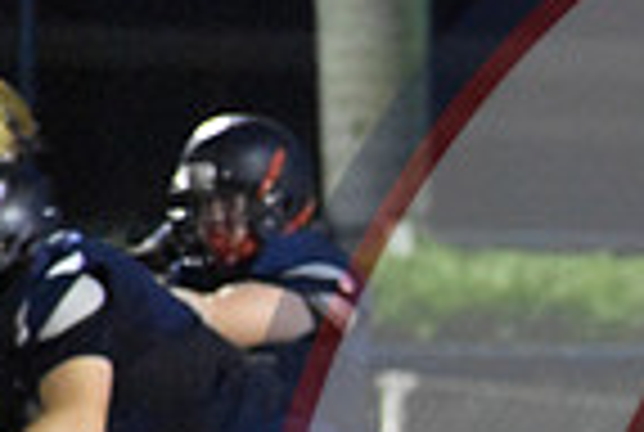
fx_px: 19575
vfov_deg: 1.3
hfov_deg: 1.9
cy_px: 538
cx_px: 1202
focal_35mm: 1092
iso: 12800
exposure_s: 1/200
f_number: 5.3
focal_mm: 180
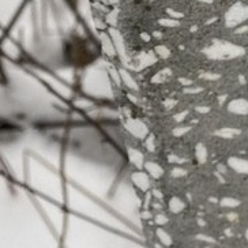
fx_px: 1046
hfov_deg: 11.9
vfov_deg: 12.5
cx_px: 521
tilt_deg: -34.2
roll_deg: -3.2
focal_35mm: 129
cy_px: -177
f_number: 1.8
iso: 32
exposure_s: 1/147
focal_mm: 4.25
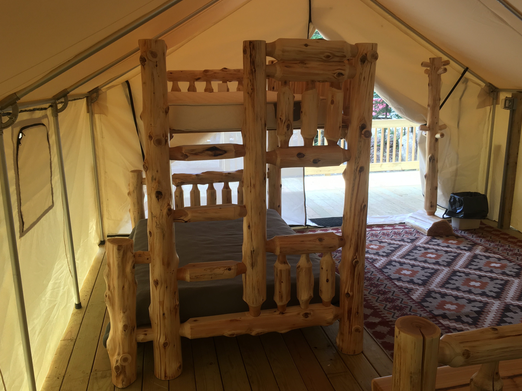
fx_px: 467
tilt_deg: -13.4
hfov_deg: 58.3
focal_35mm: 31
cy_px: 197
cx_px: 265
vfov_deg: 45.4
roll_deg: +0.0
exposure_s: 1/40
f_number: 2.2
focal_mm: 4.15
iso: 25
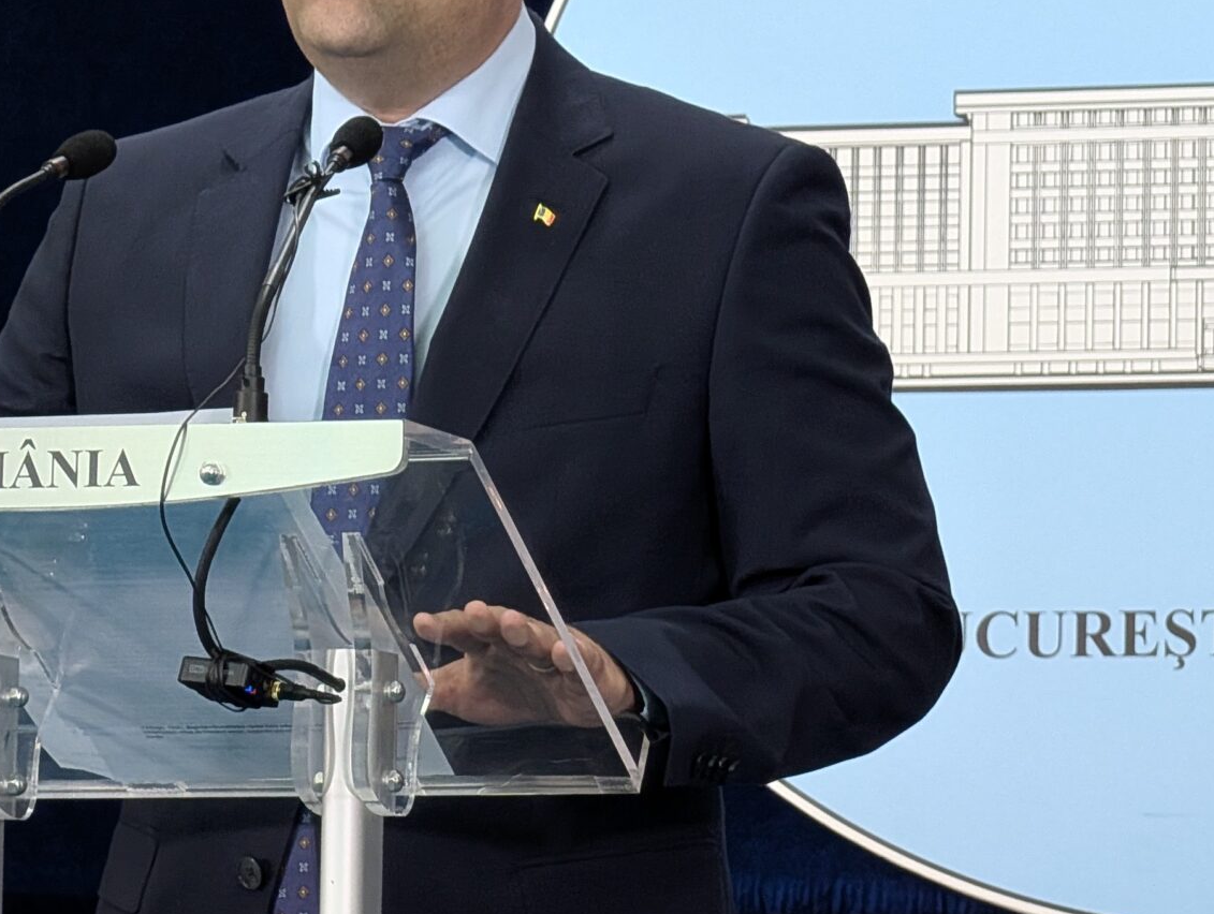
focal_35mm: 249
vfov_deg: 6.0
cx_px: 708
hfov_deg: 7.9
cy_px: 238
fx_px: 8746
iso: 300
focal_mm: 17.91
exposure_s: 1/50
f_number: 2.8
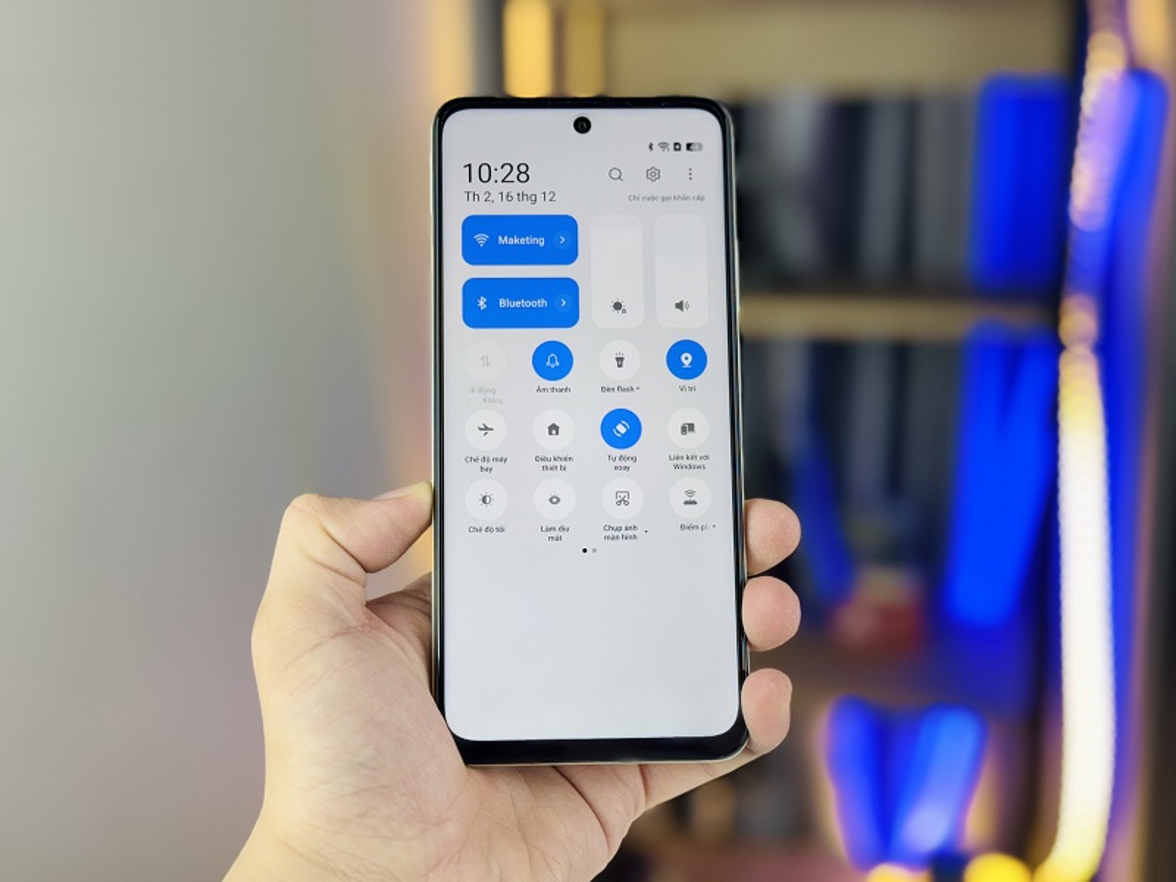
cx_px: 588
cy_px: 441
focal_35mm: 48
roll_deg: +1.0
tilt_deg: -11.6
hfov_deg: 39.7
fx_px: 1631
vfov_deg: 30.3
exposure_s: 1/172
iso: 64
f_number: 1.78
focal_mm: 6.76
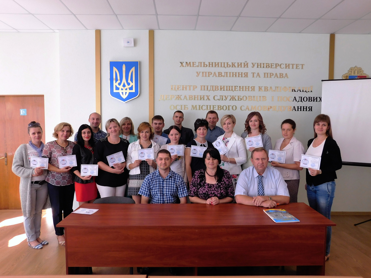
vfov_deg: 56.8
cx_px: 186
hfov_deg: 71.6
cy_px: 139
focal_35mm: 24
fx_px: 257
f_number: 3
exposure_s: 1/50
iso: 125
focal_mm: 4.1
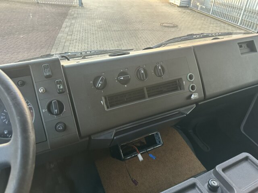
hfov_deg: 71.6
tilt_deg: -33.8
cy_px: 96
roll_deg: -1.6
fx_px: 179
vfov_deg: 56.8
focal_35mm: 24
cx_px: 129
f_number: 1.78
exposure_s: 1/74
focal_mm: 6.86
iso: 250
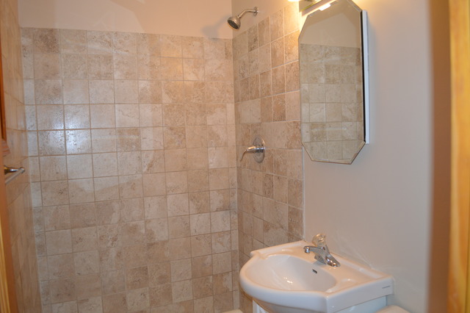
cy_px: 156
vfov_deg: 47.9
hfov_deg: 67.4
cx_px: 235
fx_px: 352
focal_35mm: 27
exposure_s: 1/60
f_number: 3.5
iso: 500
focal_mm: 18
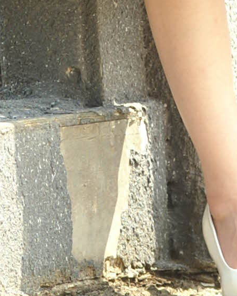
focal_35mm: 826
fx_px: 7236
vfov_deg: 2.3
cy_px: -473
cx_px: 204
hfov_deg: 1.9
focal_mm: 110
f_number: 4
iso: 200
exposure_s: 1/500
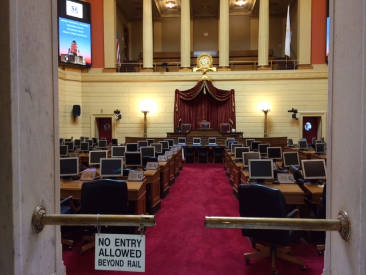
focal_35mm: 29
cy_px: 138
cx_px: 183
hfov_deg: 61.7
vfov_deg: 48.2
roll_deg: +1.2
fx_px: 307
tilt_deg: -1.7
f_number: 2.2
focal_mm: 4.15
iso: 200
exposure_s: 1/30
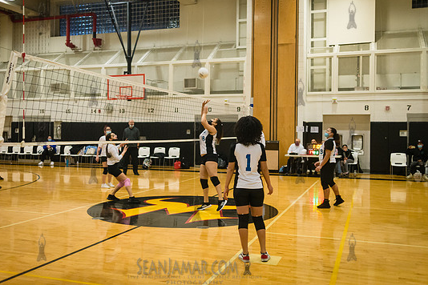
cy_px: 131
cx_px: 196
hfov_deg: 50.6
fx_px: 452
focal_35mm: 38
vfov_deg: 35.0
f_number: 2.8
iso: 4000
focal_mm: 35
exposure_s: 1/250
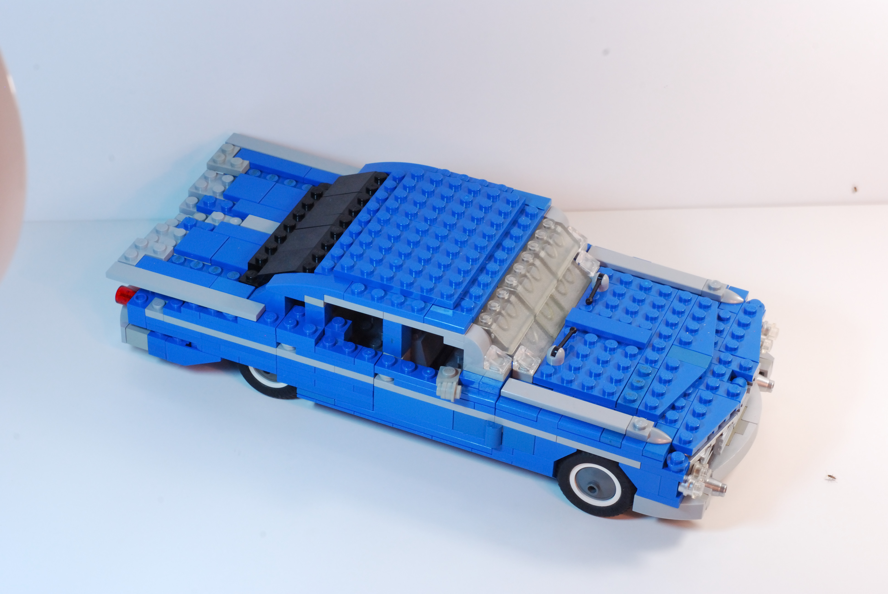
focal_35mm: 75
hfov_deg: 27.0
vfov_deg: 18.2
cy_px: 297
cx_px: 444
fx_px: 1852
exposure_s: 1/25
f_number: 14
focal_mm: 50
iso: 800
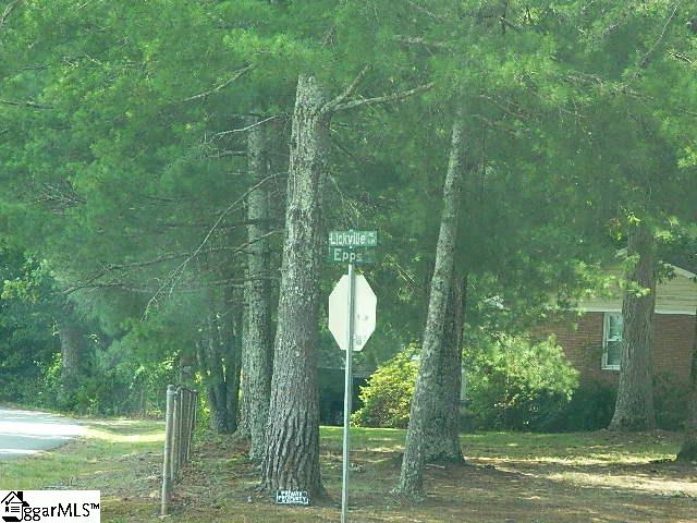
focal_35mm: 129
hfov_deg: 15.3
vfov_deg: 11.5
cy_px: 262
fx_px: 2597
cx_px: 348
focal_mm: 23.2
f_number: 4.7
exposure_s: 1/320
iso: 400
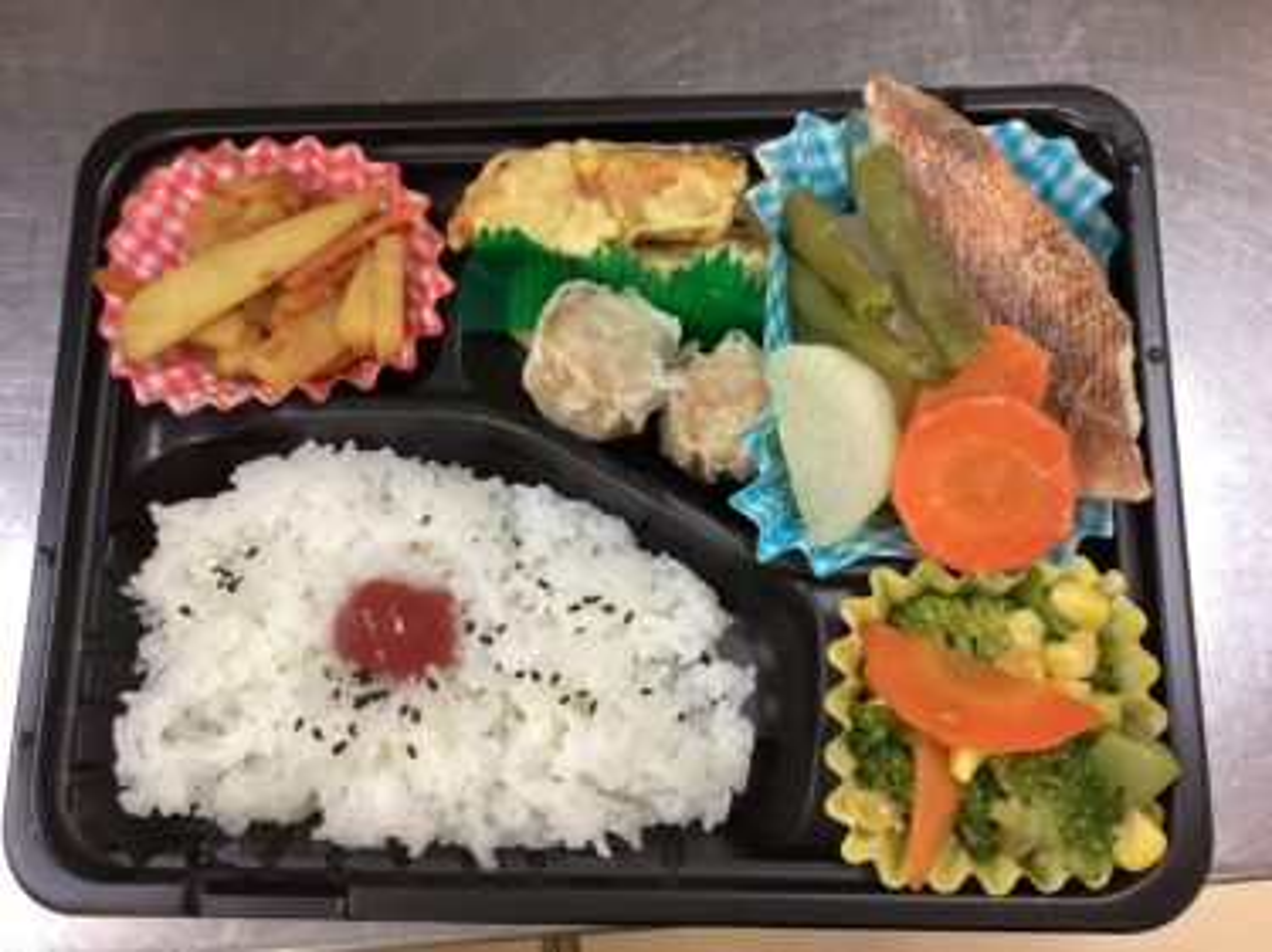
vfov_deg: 45.4
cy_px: 476
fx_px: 1139
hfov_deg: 58.4
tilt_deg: -77.5
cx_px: 636
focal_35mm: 31
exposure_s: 1/60
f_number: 2.4
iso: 200
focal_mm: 3.3
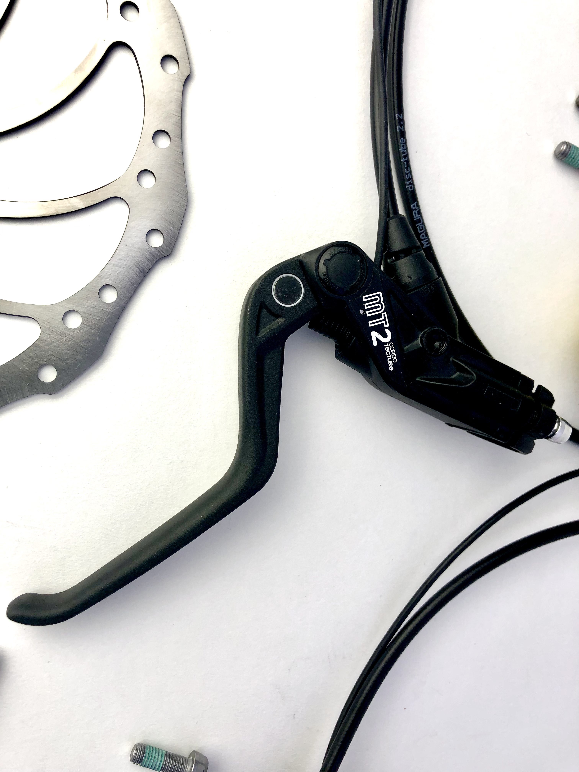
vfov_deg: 63.4
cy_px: 386
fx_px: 624
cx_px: 290
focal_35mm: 28
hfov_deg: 49.7
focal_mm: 3.99
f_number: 1.8
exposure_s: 1/176
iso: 20
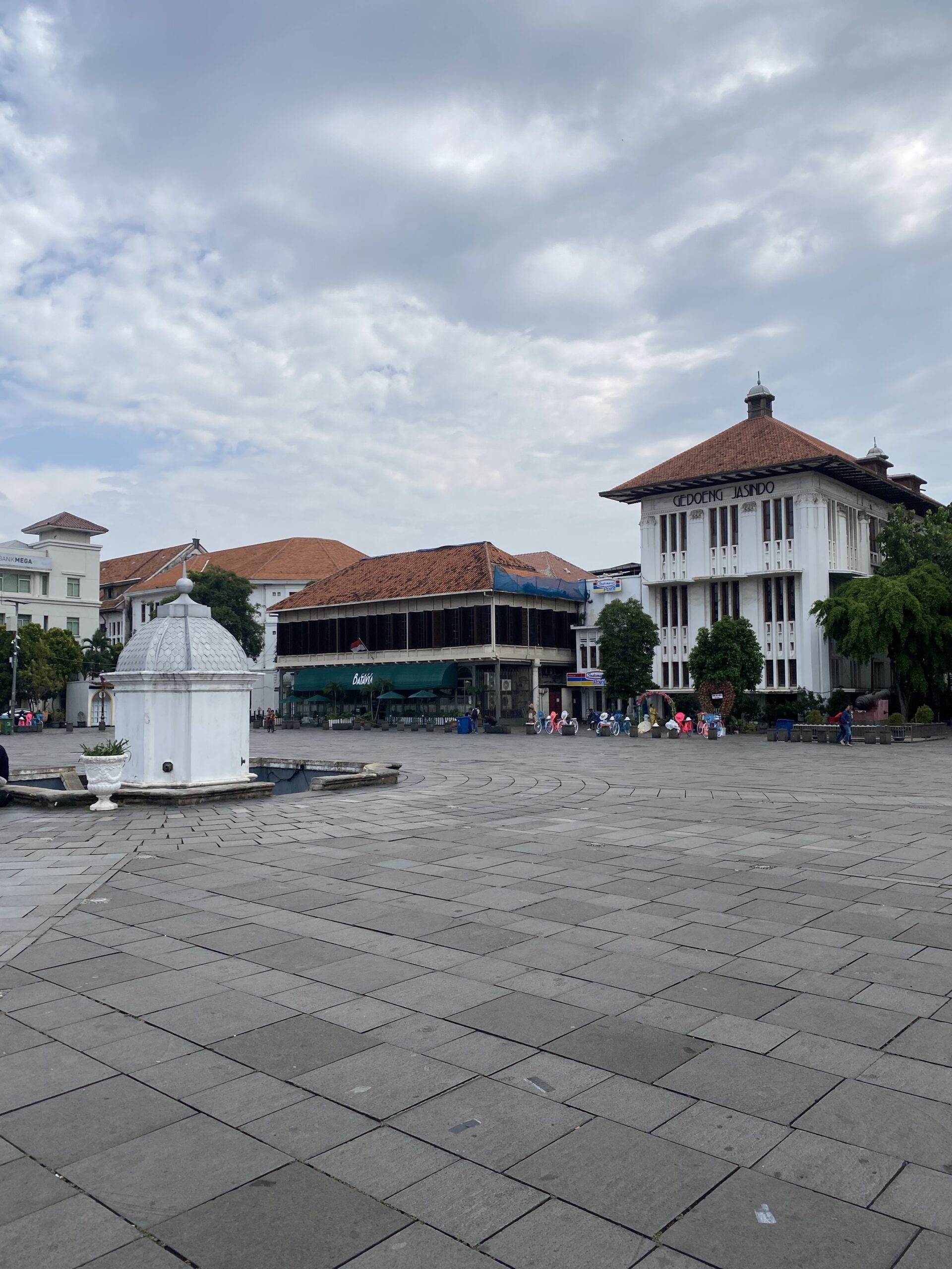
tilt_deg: +3.5
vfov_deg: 67.3
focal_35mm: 26
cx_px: 476
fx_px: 953
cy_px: 634
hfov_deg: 53.1
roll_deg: +0.5
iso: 32
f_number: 1.8
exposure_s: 1/4444
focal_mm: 4.25
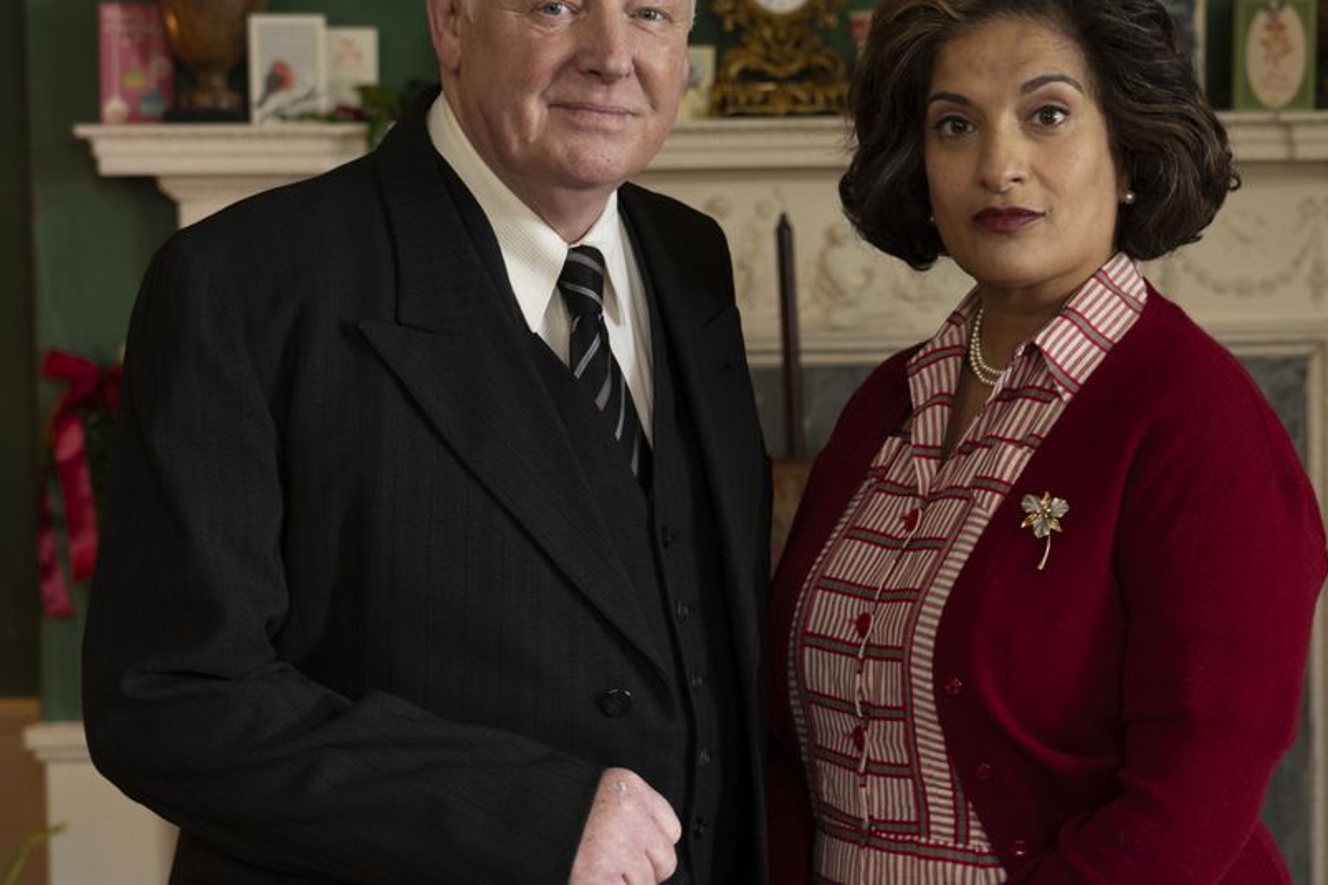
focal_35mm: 78
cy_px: 448
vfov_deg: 17.5
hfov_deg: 26.0
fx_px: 2877
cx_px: 738
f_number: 4
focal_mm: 49
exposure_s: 1/60
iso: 800
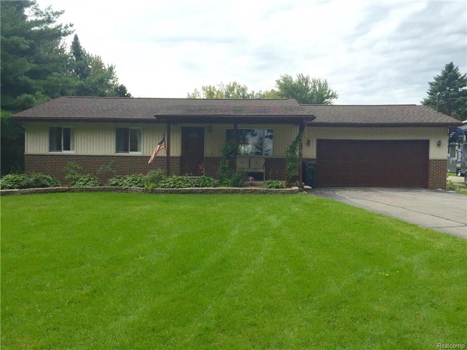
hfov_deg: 61.7
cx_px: 234
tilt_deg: -2.5
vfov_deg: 48.2
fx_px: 391
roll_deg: -0.9
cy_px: 175
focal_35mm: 29
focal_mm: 4.15
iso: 32
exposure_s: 1/648
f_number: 2.2
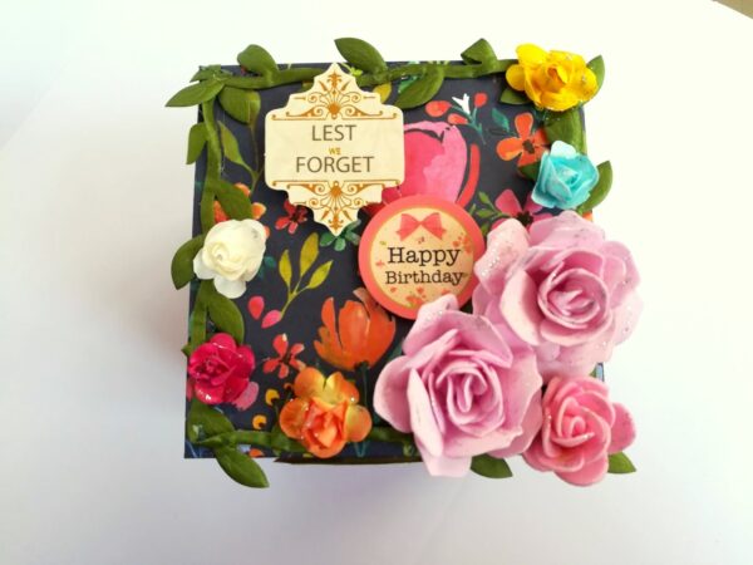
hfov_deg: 67.3
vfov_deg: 53.1
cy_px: 282
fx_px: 566
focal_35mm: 26
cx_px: 376
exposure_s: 1/33.3
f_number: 2.2
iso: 100
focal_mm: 3.83
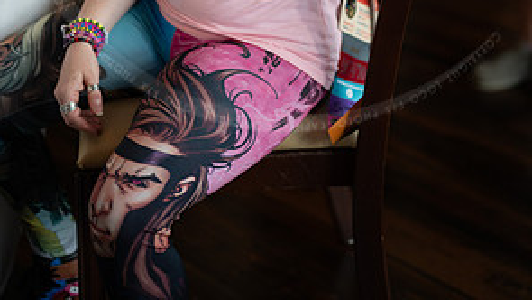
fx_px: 1129
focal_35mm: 80
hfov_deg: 26.5
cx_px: 269
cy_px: -103
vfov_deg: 14.4
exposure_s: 1/200
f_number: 1.2
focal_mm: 50
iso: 640
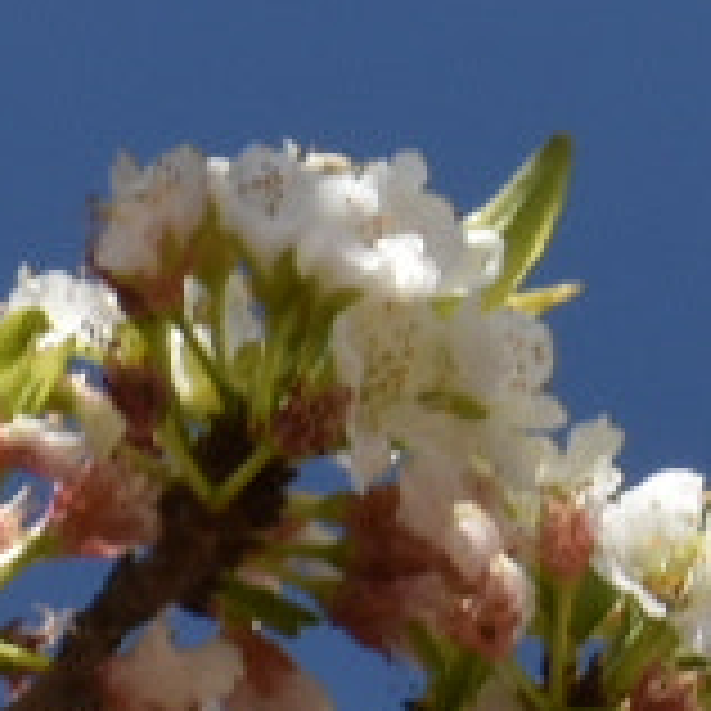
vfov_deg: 1.5
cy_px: 292
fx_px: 27305
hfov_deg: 1.5
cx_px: 2290
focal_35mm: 1175
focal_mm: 90
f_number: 20
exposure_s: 1/125
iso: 200
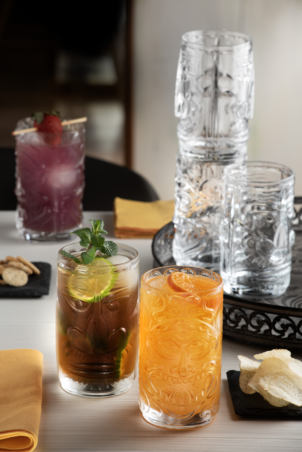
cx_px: 151
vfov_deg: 15.2
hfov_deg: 10.2
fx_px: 1697
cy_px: 226
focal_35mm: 135
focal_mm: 135
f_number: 11
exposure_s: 1/6
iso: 100
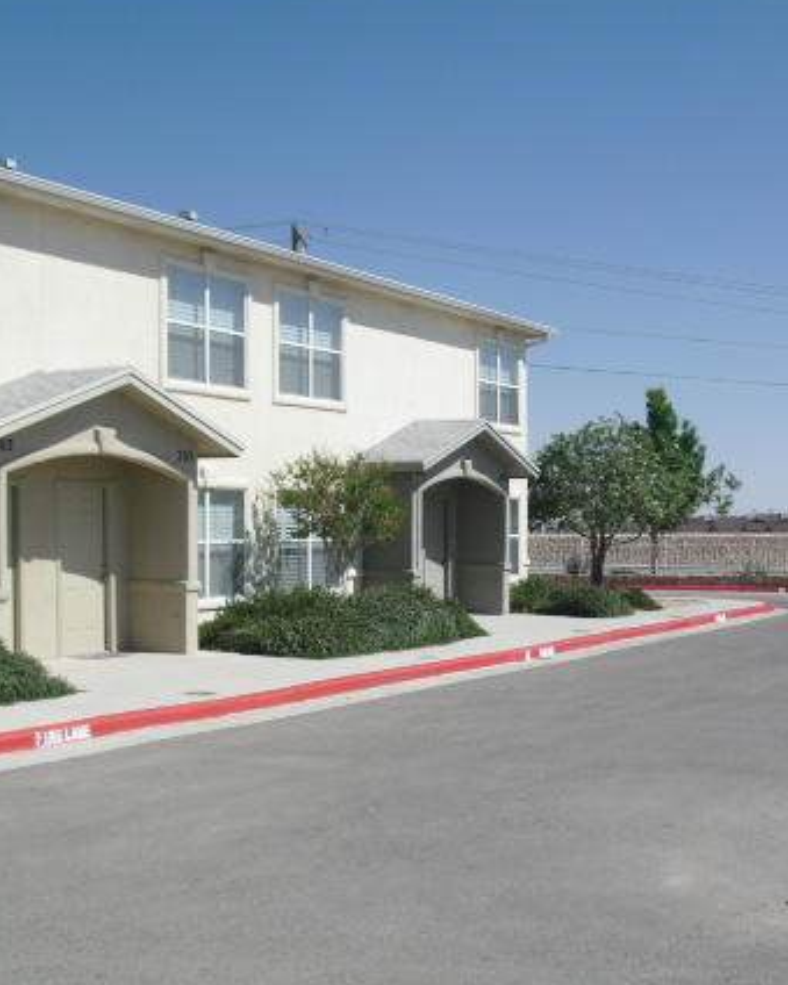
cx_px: 458
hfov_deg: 28.6
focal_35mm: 53
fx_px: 1546
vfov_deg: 35.4
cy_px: 525
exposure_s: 1/250
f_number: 7.8
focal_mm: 6.3
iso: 80
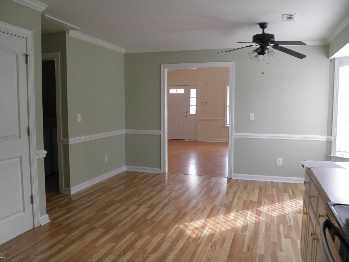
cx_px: 169
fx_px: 292
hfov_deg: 61.6
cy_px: 131
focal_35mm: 29
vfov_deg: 48.2
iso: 64
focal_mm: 4.9
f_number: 2.8
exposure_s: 1/30
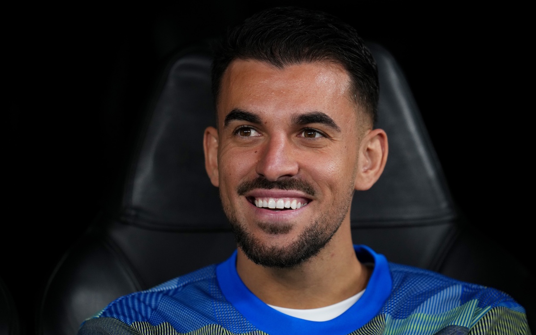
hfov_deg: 5.1
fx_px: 5976
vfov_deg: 3.2
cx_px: 268
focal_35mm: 409
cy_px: 169
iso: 1600
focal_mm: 400
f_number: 2.8
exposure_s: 1/1000
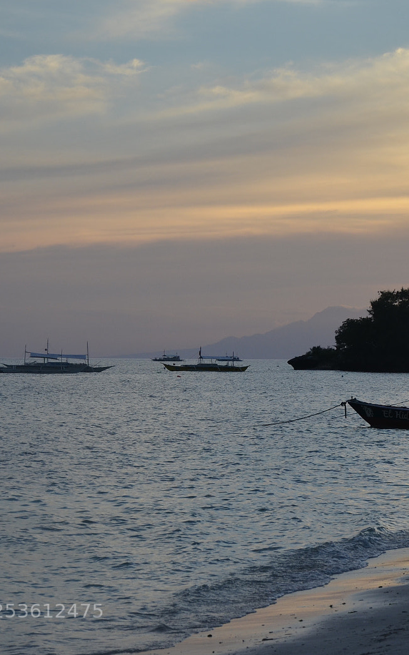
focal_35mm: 135
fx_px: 2409
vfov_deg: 15.5
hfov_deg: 9.7
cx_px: 276
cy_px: 329
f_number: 5.6
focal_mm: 58
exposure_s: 1/500
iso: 280
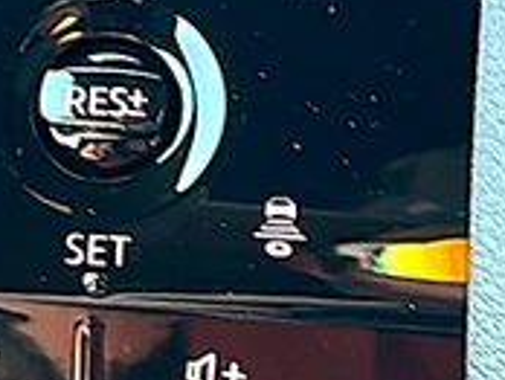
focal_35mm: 177
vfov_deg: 8.4
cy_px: 120
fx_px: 2586
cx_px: 113
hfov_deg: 11.1
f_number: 1.78
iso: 64
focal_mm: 6.86
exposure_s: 1/111
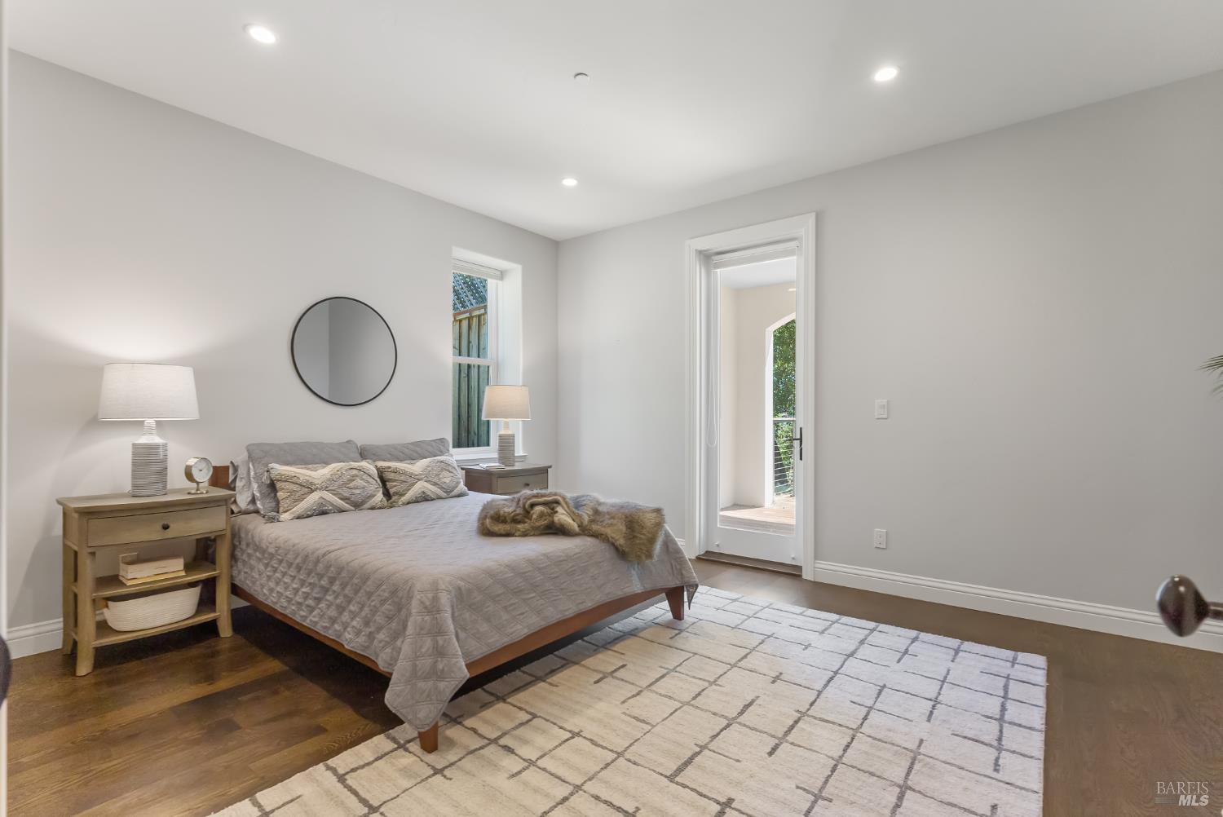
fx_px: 544
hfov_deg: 96.7
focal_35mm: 16
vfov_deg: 73.8
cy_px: 408
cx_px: 612
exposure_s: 1/20
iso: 400
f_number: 8
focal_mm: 16
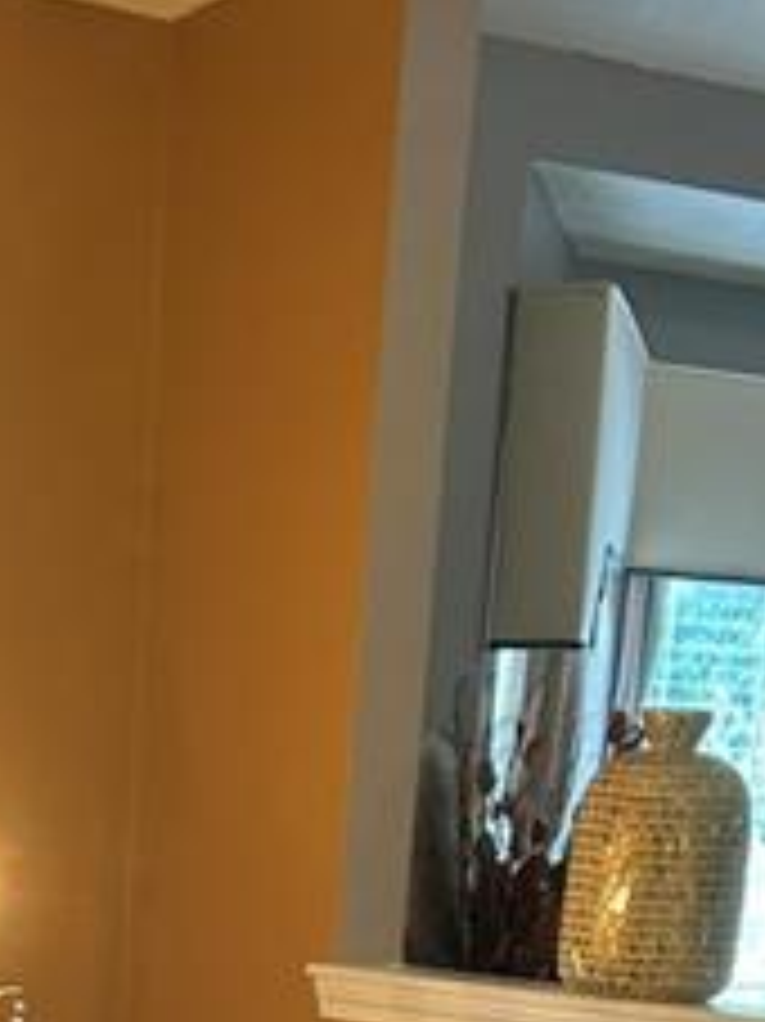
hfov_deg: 16.3
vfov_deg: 19.6
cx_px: -50
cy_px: 1504
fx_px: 2595
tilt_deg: -14.4
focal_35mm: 88
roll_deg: -1.9
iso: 125
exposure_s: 1/60
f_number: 1.5
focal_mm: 5.7
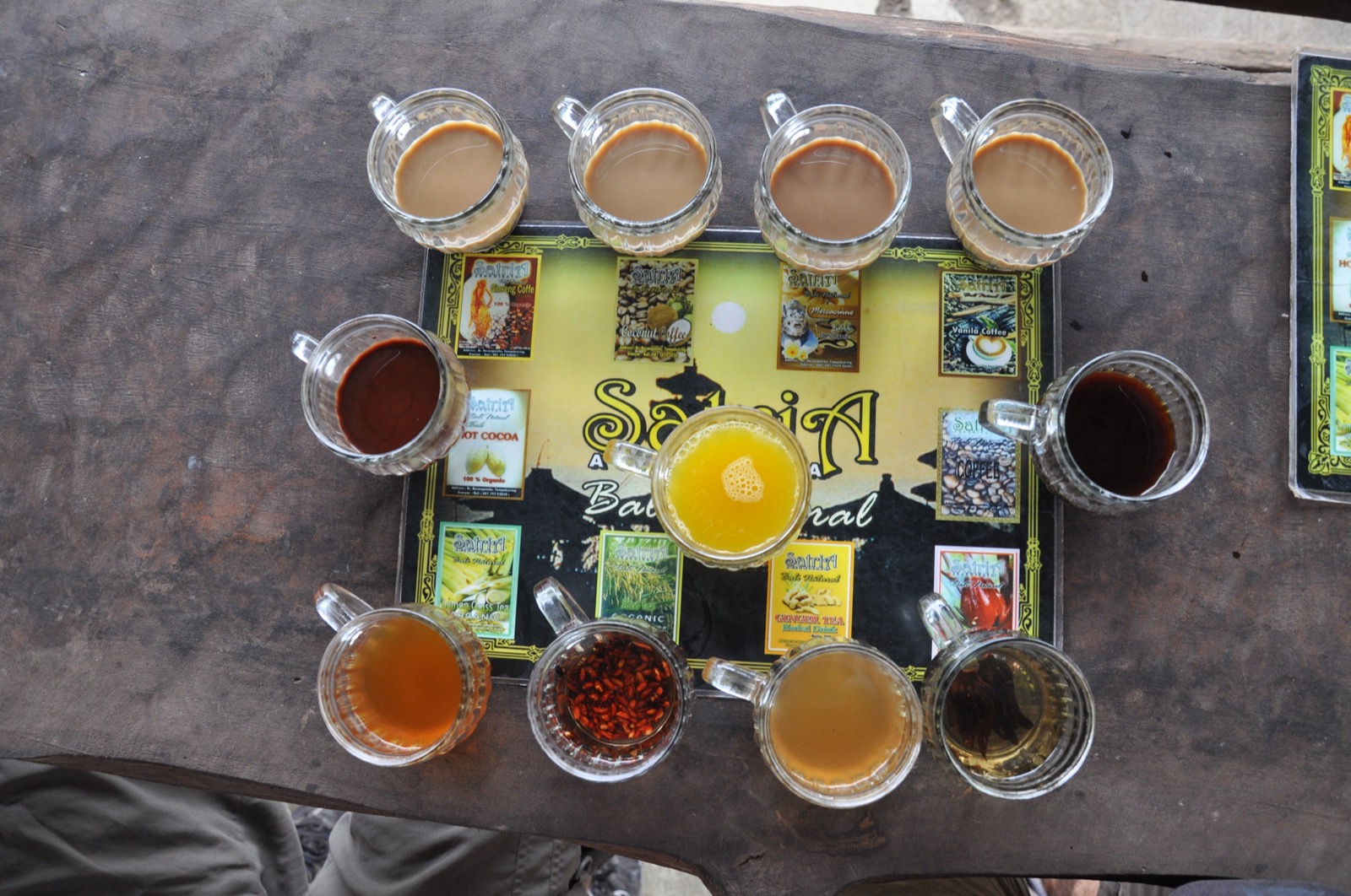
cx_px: 676
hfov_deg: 67.5
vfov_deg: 47.8
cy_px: 448
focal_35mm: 27
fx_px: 1012
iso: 640
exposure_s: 1/200
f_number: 7.1
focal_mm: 18
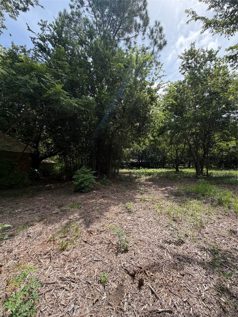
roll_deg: +0.3
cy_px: 158
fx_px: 128
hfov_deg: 85.7
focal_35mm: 14
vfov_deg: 102.1
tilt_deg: +2.9
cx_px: 119
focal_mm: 2.22
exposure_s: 1/686
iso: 40
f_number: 2.2
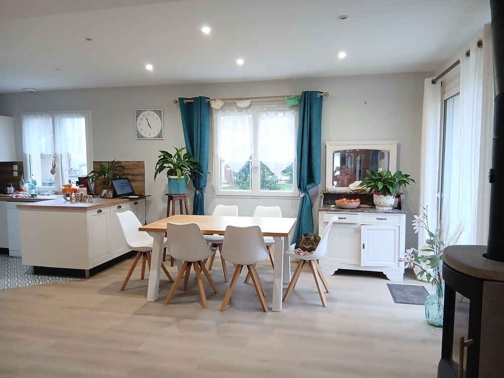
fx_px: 379
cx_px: 252
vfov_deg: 53.1
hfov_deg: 67.3
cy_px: 189
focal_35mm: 26
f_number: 1.8
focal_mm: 3.98
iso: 250
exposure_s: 1/25
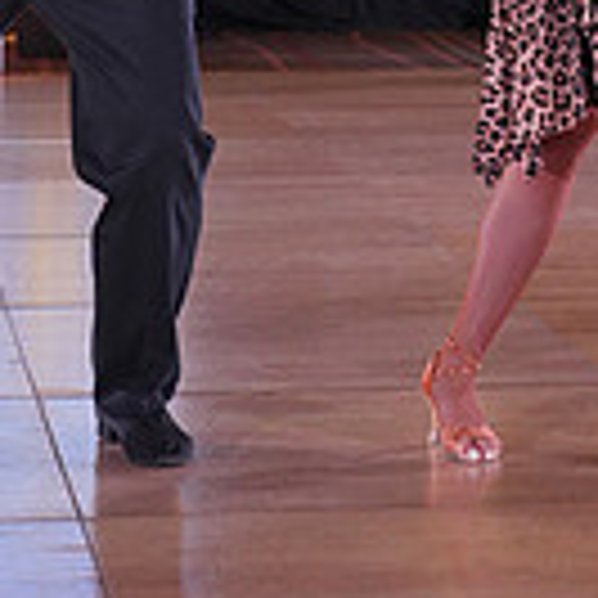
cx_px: 402
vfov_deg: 9.2
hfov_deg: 9.4
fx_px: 3635
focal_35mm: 186
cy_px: -202
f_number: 4
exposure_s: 1/400
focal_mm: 50
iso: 1600
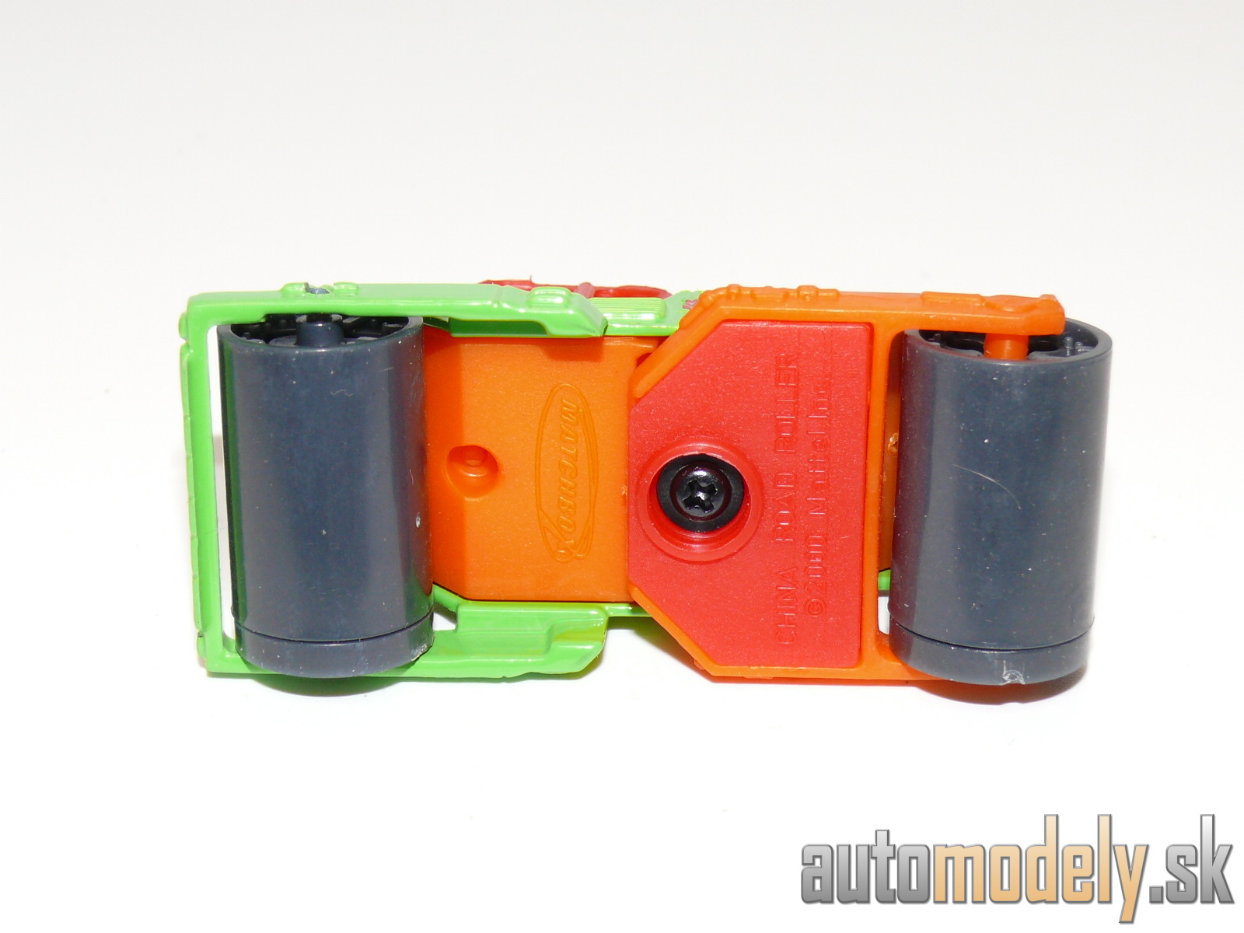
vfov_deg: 19.9
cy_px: 466
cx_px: 622
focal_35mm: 74
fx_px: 2659
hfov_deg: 26.3
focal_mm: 11.2
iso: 100
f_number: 4
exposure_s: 1/30
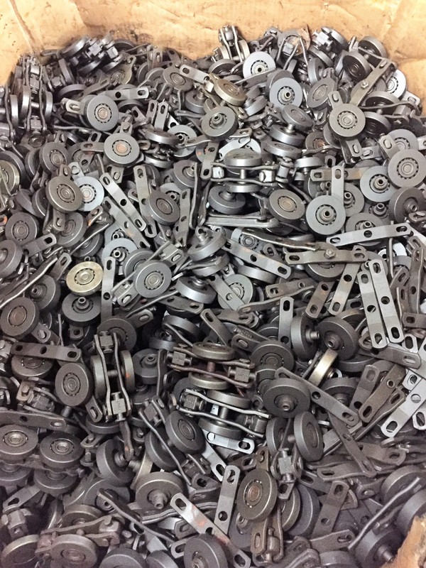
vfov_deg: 61.7
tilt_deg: -71.1
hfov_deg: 48.2
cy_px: 284
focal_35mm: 29
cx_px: 213
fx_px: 476
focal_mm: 4.15
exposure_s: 1/15
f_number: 2.2
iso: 500
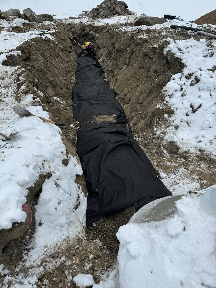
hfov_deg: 56.8
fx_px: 200
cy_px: 144
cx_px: 108
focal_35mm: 24
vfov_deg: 71.6
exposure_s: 1/2174
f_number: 1.78
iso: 80
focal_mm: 6.76
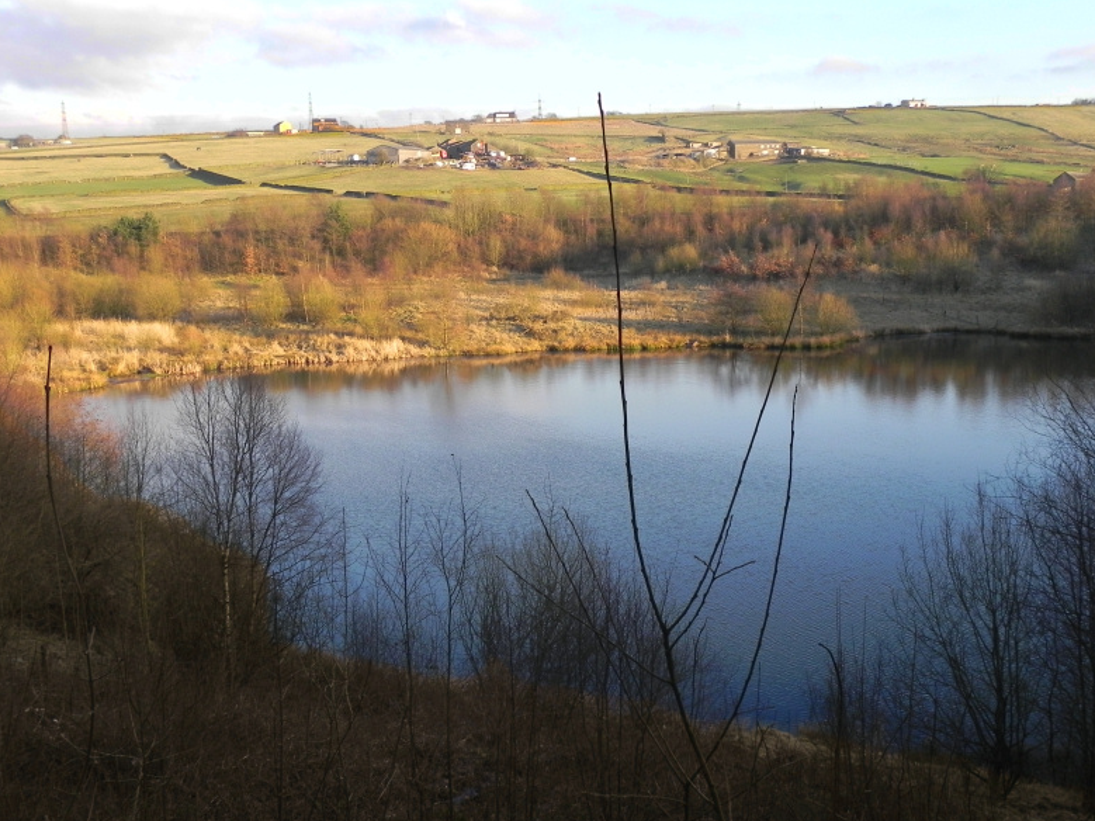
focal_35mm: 38
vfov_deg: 37.7
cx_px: 537
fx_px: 1202
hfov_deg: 49.0
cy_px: 406
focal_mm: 6.6
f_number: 4
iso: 160
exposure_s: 1/240
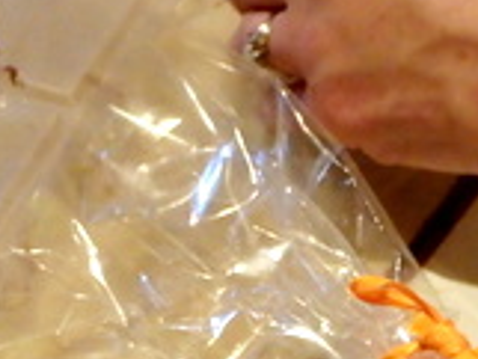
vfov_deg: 16.2
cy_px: 444
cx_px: 442
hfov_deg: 21.9
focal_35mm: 87
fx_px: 1202
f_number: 3.9
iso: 800
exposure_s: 1/30
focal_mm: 5
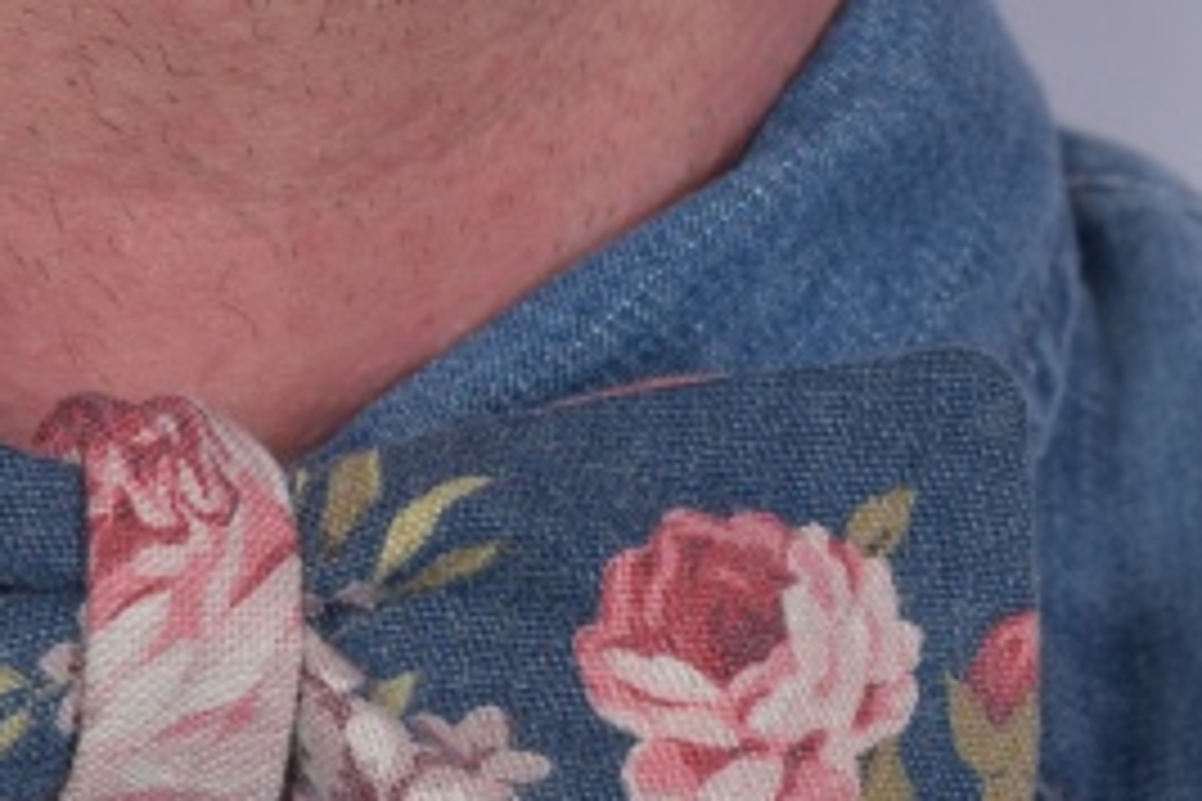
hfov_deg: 10.4
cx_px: 189
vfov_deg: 6.9
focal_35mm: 197
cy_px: 889
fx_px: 6573
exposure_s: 1/100
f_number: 8
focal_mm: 35
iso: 200
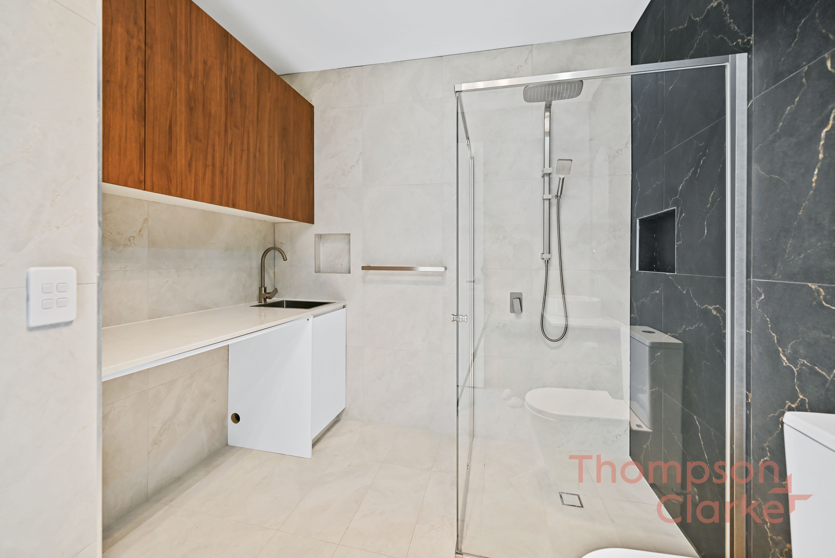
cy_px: 279
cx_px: 418
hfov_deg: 104.2
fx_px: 325
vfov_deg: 81.3
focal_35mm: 14
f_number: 4.5
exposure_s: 1/13
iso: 100
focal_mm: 14
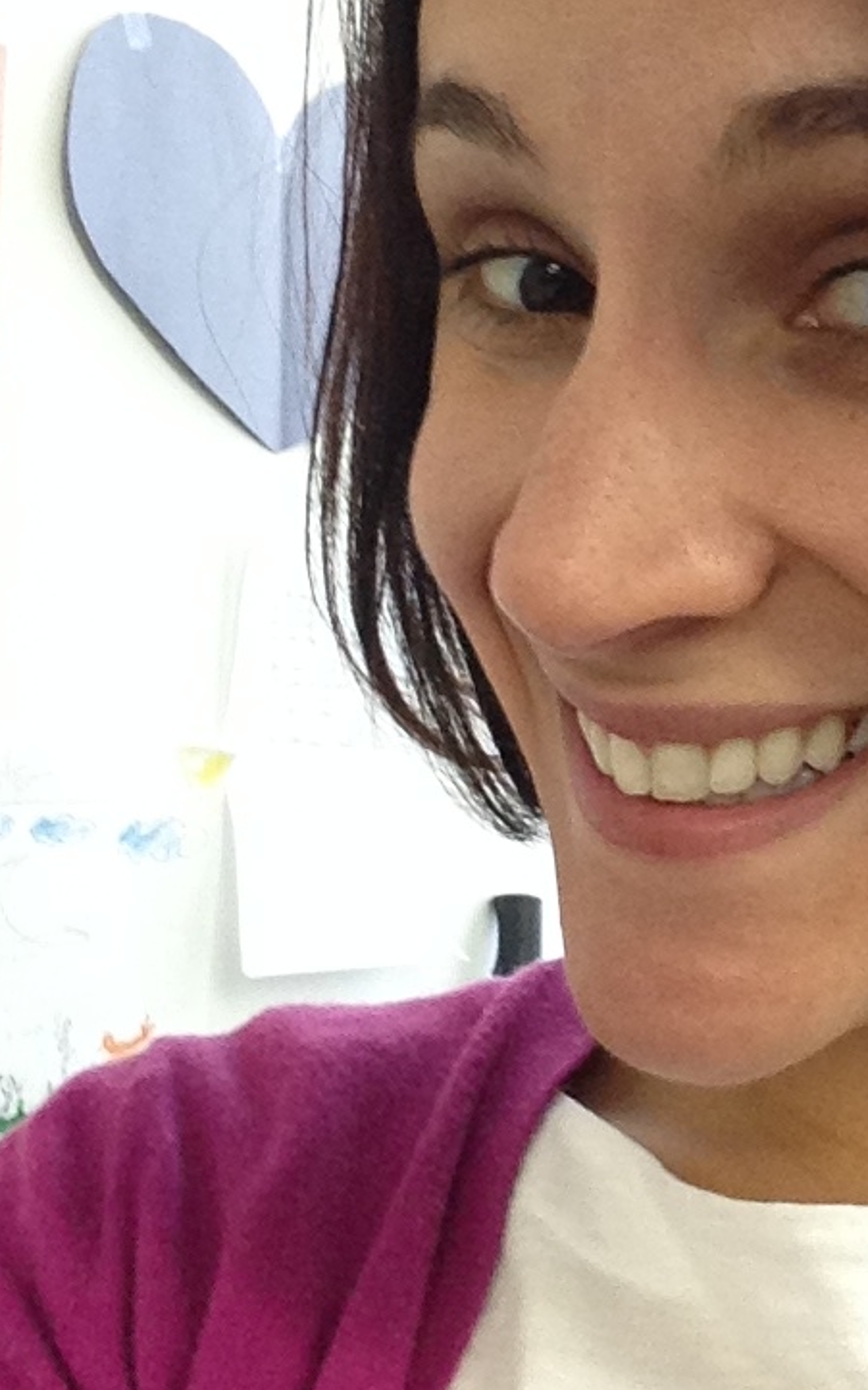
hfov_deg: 20.5
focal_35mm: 62
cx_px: 787
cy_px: 504
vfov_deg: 32.8
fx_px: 2348
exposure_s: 1/30
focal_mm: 2.15
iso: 200
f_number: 2.4
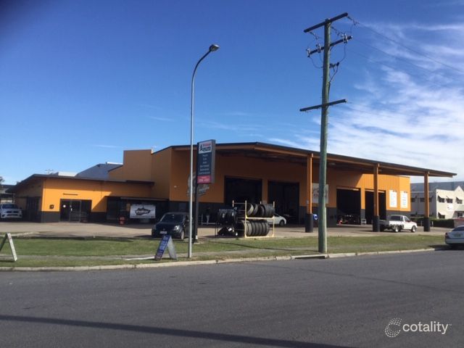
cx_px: 232
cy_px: 174
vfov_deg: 45.4
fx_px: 416
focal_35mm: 31
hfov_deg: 58.4
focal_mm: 3.3
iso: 25
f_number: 2.4
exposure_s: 1/905
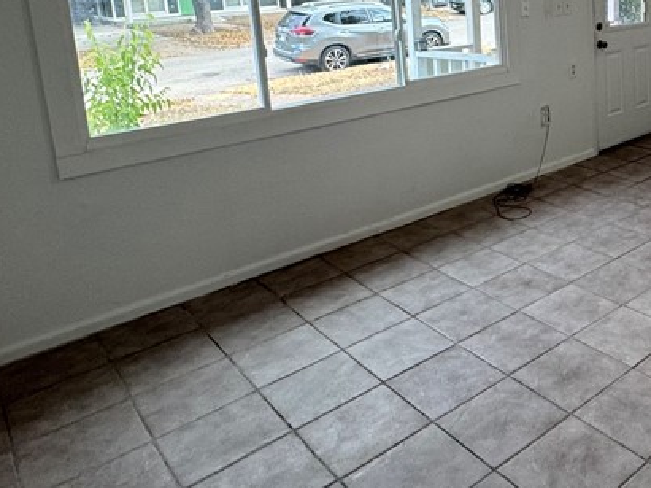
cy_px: 65
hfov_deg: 47.1
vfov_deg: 38.4
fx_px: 658
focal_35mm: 35
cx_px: 592
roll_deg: +2.4
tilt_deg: -10.0
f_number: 2.2
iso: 100
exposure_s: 1/120
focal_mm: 2.22
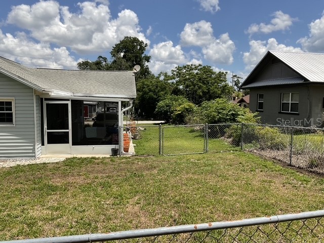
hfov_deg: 61.7
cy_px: 122
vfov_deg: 48.2
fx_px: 271
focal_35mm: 29
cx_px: 162
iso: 16
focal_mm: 3
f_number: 1.8
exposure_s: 1/2427
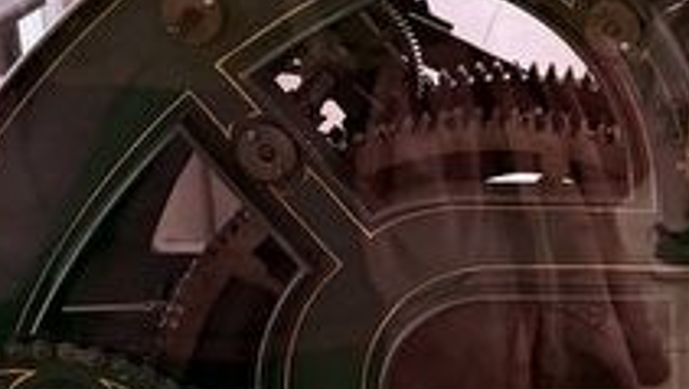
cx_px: 780
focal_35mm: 99
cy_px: 382
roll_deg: +0.7
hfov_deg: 20.4
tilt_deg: -21.9
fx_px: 1810
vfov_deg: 12.1
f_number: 1.78
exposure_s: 1/60
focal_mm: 6.76
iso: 400
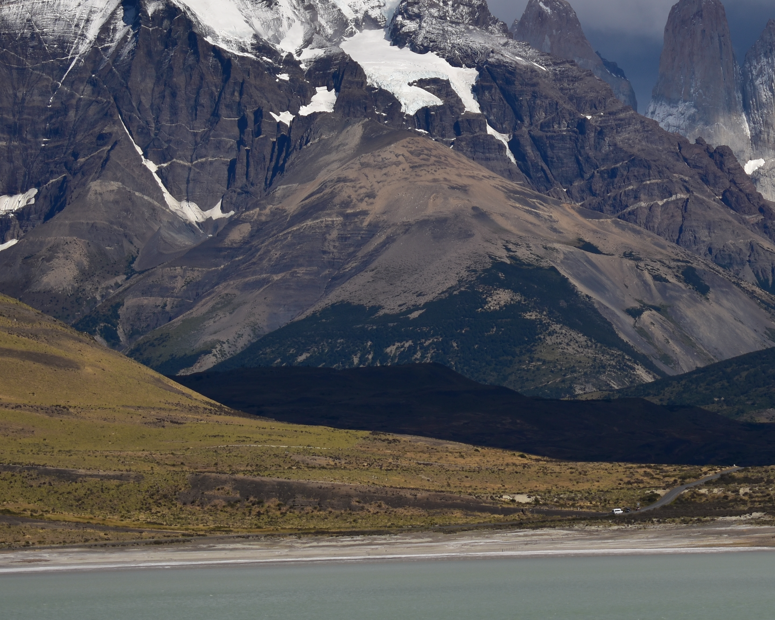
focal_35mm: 161
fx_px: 3692
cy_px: 166
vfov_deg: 9.6
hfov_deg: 11.9
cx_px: 762
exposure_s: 1/1250
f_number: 5.6
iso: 100
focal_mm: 55
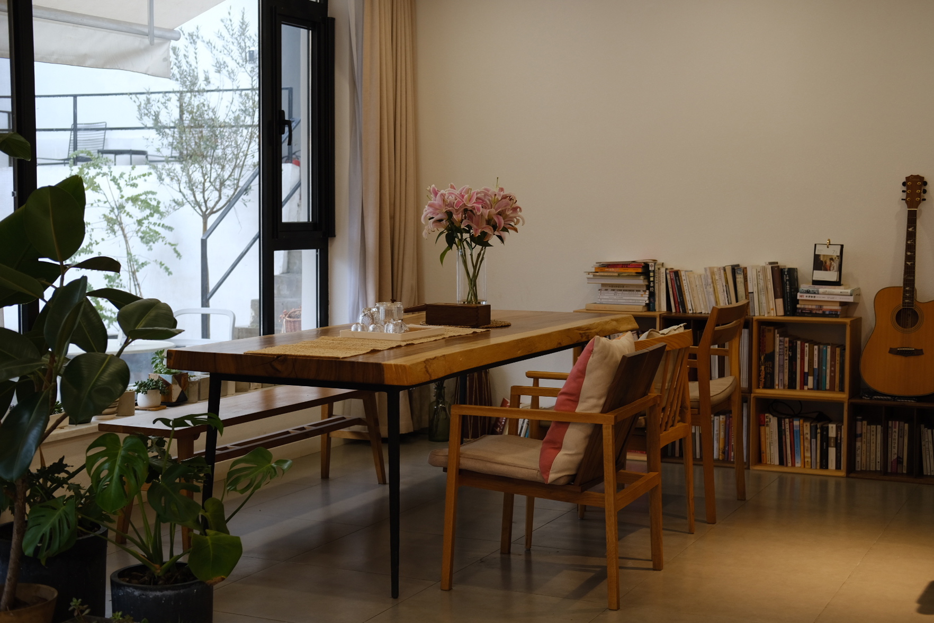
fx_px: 1375
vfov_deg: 25.5
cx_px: 467
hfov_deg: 37.5
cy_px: 312
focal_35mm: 53
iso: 320
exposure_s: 1/50
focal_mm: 35
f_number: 3.2
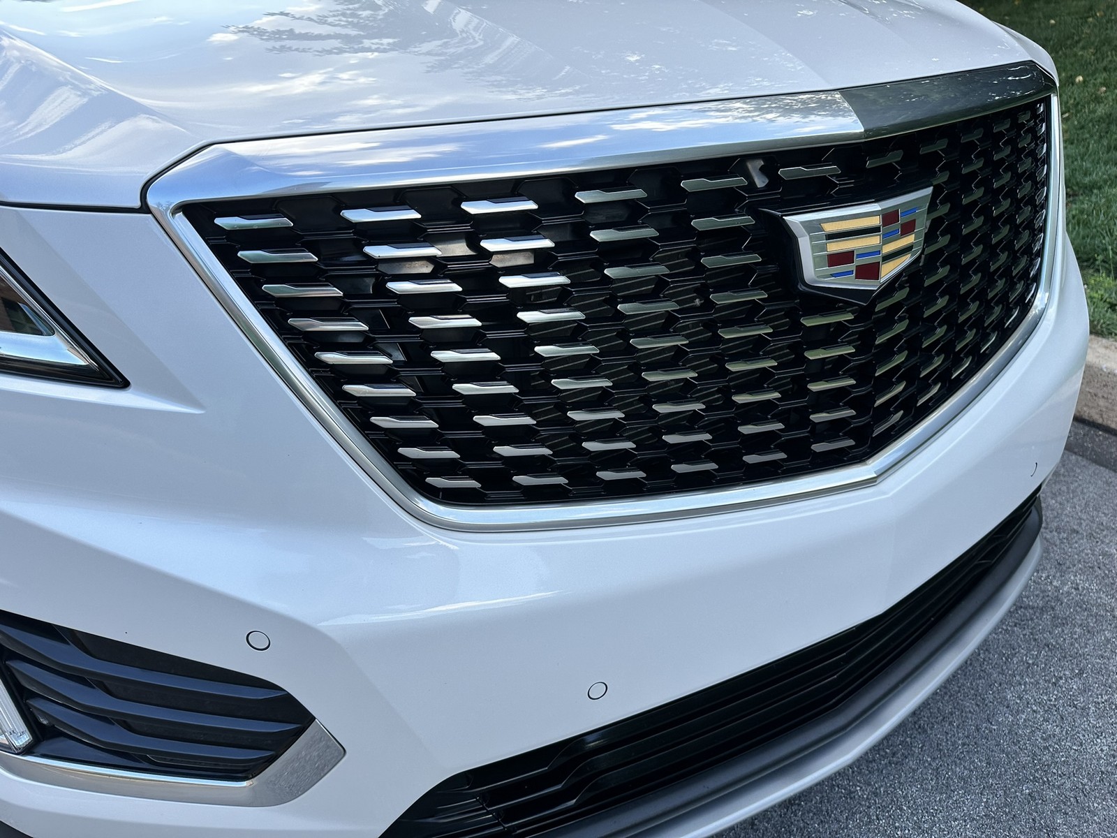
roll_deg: +3.1
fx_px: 774
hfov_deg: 71.6
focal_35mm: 24
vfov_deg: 56.8
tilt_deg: -26.0
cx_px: 558
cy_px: 419
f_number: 1.78
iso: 80
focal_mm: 6.86
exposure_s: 1/785
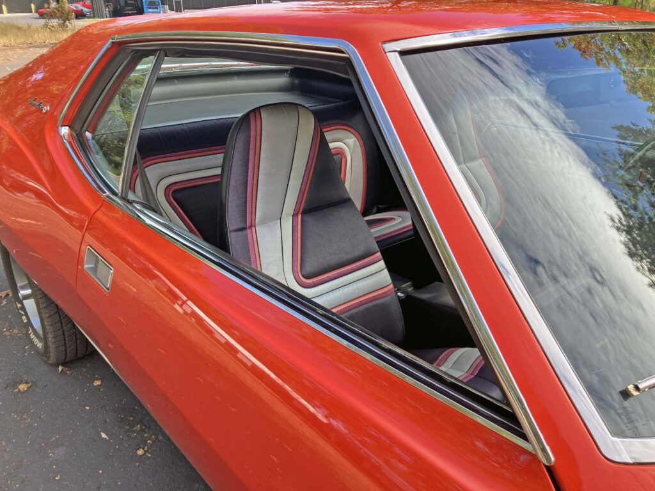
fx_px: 530
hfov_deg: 63.4
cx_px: 328
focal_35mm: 28
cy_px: 246
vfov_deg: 49.7
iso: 32
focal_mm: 3.99
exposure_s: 1/389
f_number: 1.8
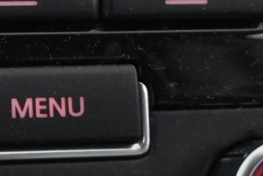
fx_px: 2025
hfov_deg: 7.1
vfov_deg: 4.9
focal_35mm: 277
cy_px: -141
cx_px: -289
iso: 3200
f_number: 5
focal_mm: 34
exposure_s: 1/50
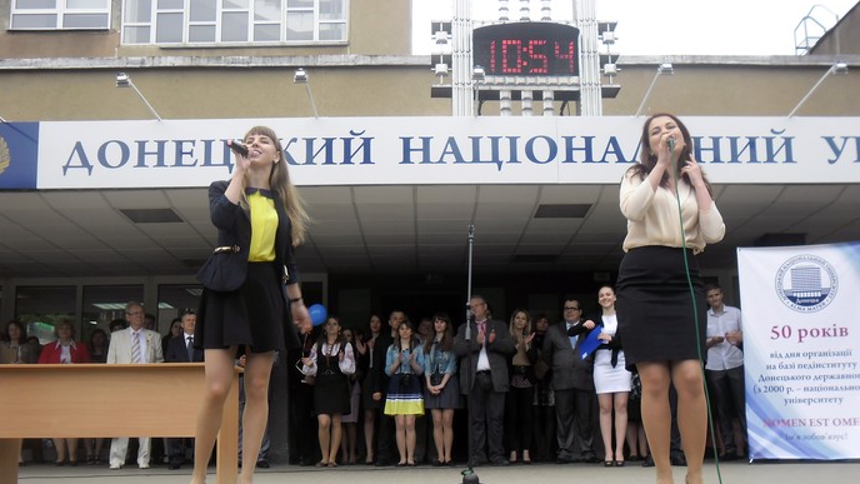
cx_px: 435
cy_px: 315
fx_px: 935
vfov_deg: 28.9
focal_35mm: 41
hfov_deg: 49.4
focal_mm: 6.6
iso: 100
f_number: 4
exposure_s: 1/82
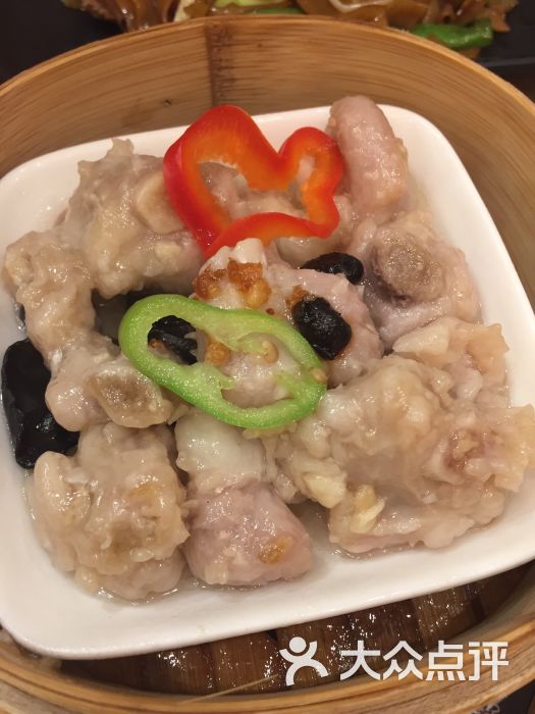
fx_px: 598
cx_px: 268
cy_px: 357
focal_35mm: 29
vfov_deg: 61.7
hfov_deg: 48.2
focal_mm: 4.15
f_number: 2.2
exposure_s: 1/33
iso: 80
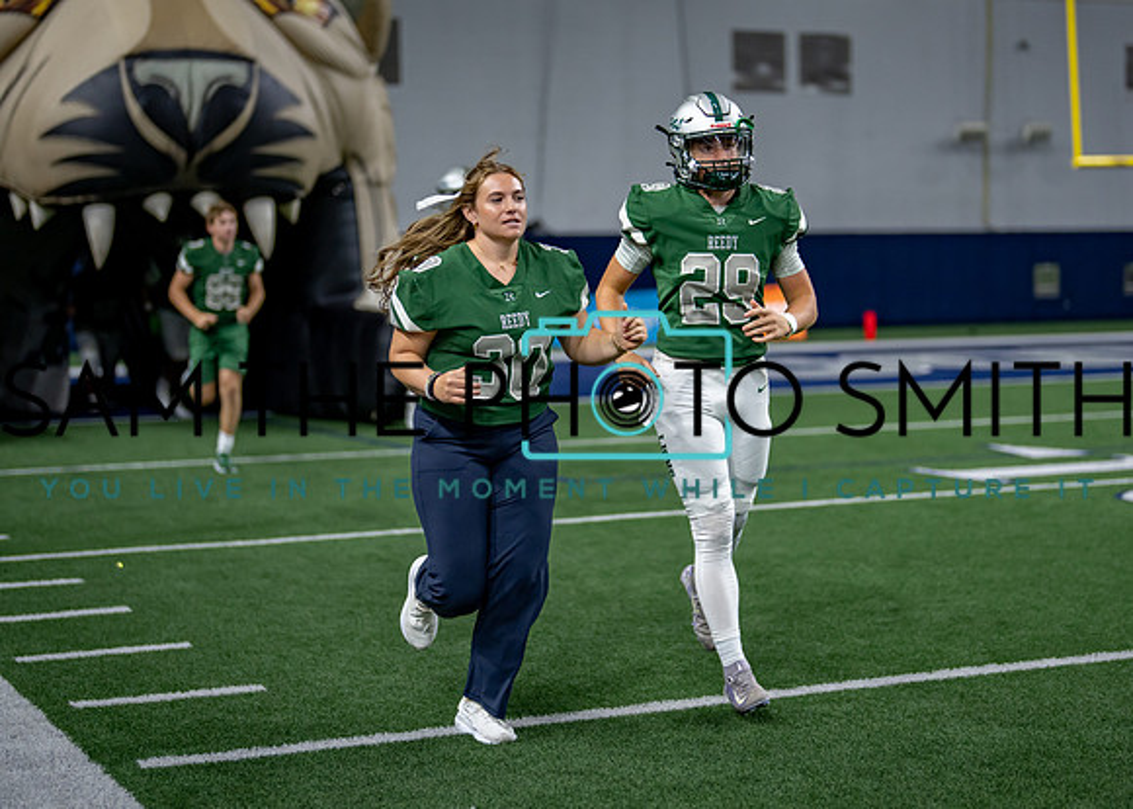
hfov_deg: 28.2
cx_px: 583
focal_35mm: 70
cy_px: 343
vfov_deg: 20.3
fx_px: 2257
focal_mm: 50
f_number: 1.2
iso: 640
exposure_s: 1/2000
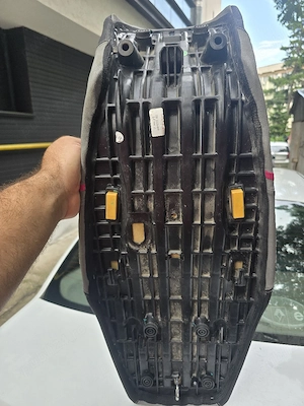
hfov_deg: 58.9
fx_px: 269
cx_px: 152
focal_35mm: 23
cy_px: 203
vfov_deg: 73.9
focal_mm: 6.3
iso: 50
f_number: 1.7
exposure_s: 1/182
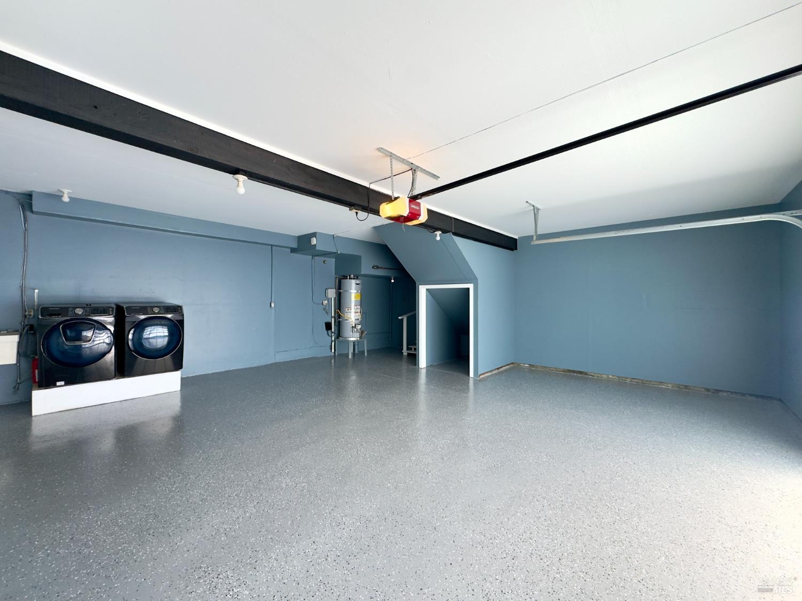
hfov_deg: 102.1
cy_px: 300
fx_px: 324
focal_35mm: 14
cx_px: 401
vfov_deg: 85.7
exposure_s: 1/99
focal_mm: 2.22
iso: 80
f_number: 2.2
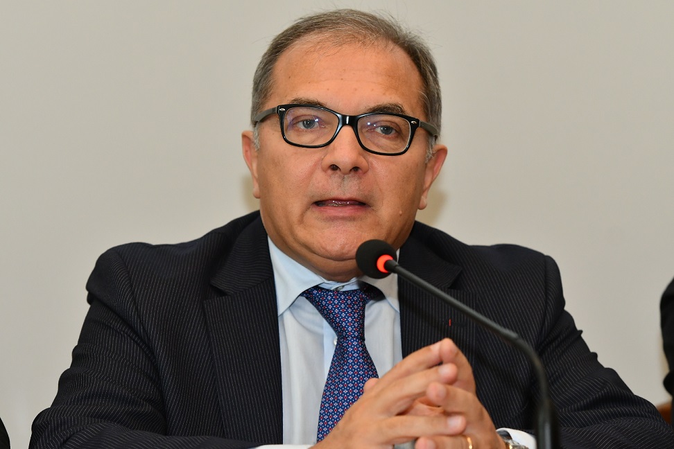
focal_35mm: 188
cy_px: 224
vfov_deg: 7.3
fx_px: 3510
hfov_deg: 11.0
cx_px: 337
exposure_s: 1/500
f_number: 3.2
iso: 1600
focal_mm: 125
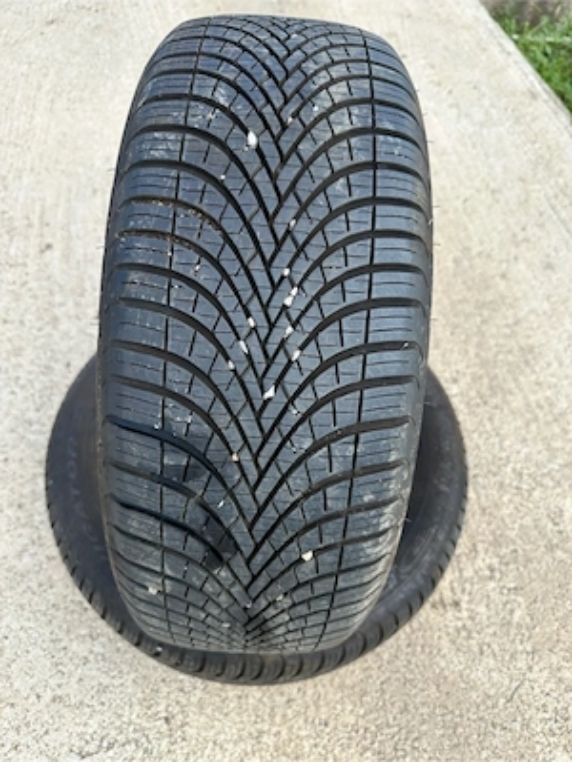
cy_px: 381
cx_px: 286
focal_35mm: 24
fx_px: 529
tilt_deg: -51.3
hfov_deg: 56.8
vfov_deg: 71.6
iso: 80
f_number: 1.78
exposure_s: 1/1029
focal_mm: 6.86
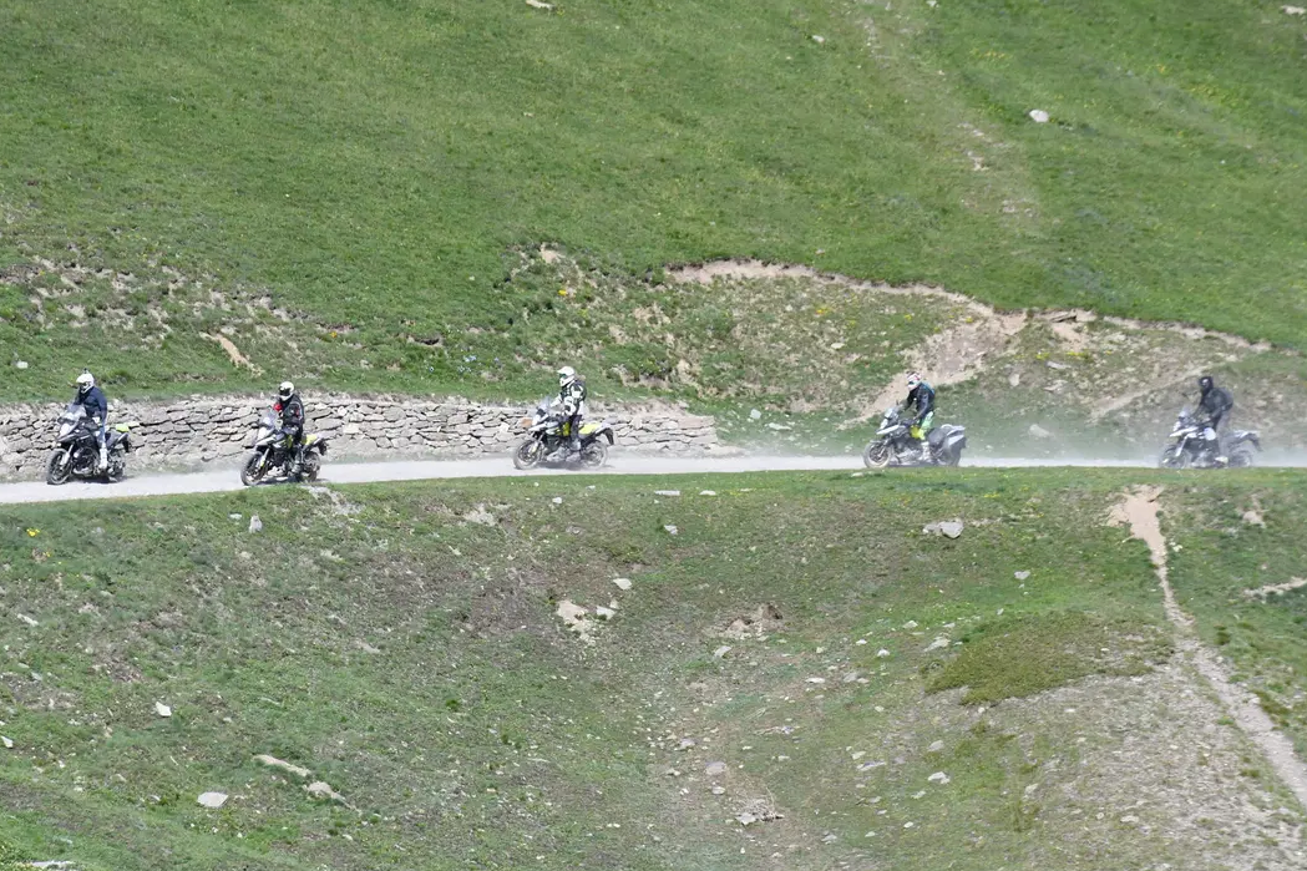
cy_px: 417
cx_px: 606
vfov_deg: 6.9
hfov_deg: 10.3
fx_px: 7223
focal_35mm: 199
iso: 800
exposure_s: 1/1250
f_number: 9
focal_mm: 116
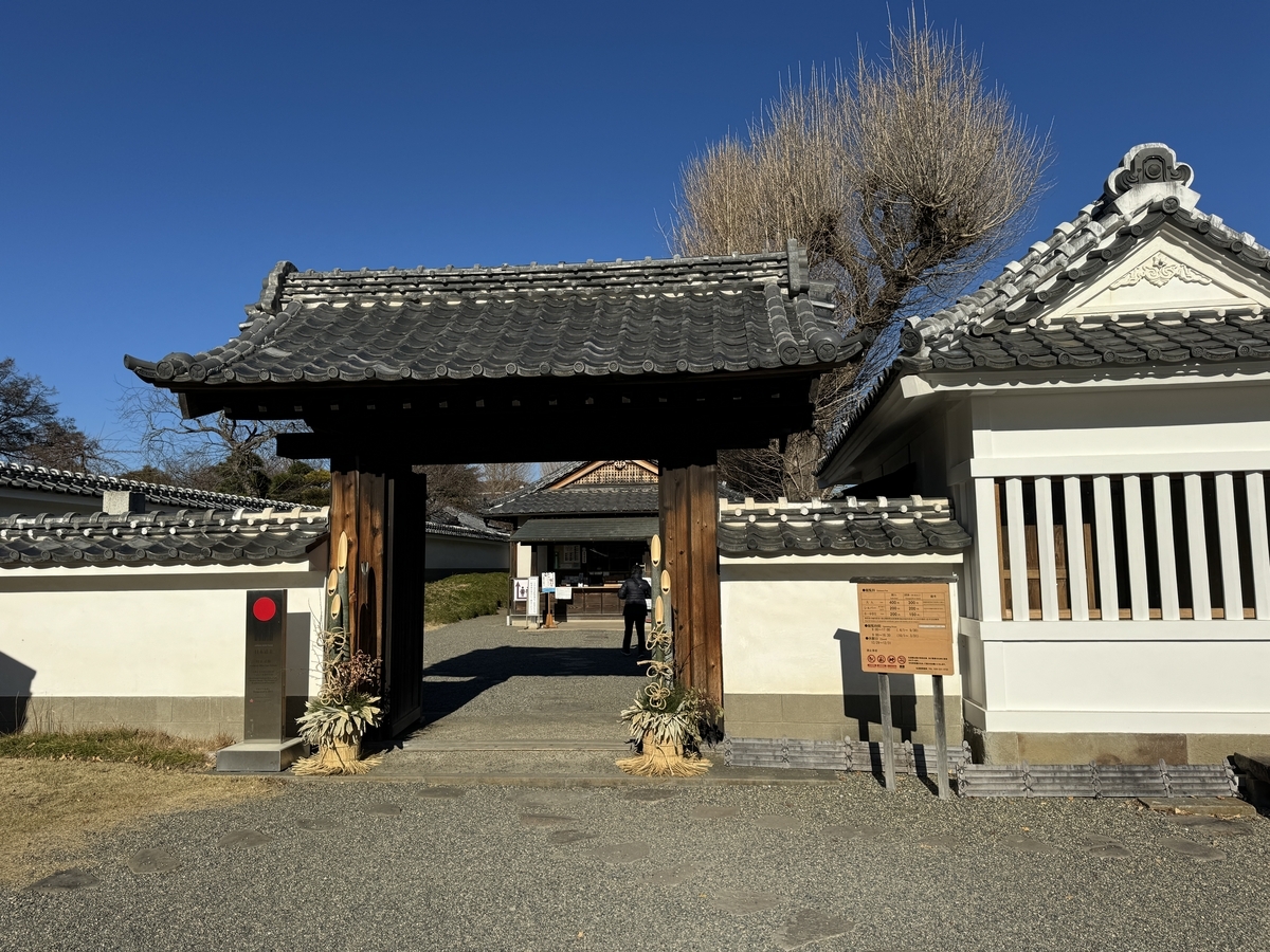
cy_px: 476
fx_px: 881
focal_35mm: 24
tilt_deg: +5.3
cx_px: 635
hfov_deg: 71.6
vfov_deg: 56.8
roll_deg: +0.6
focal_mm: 6.86
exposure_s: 1/7937
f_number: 1.78
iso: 80
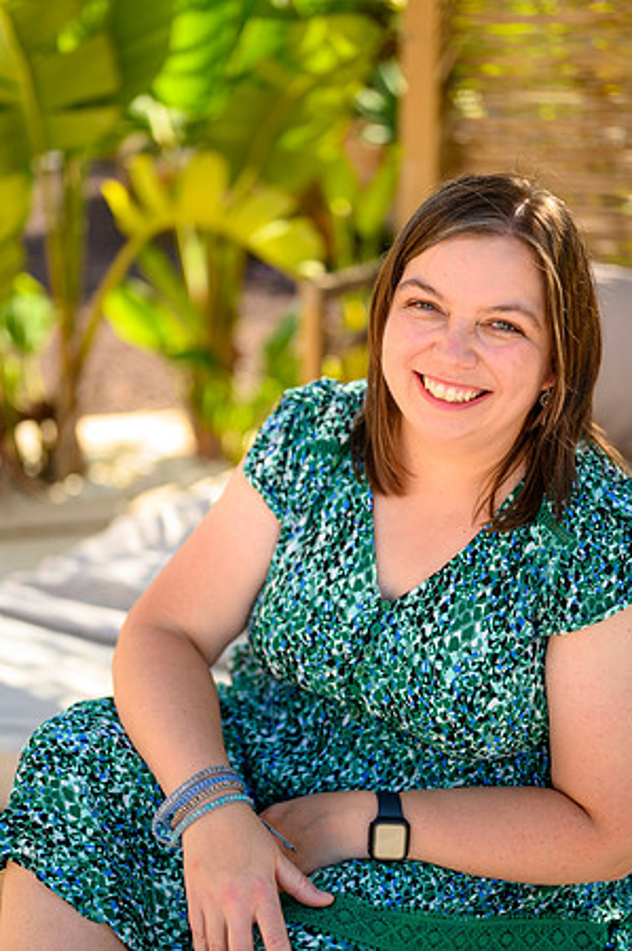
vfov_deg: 39.6
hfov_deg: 26.9
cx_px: 316
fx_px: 1320
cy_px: 476
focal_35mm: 50
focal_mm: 50
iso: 100
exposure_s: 1/640
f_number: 1.8
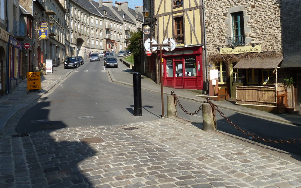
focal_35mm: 39
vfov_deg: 32.1
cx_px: 165
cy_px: 44
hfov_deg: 50.3
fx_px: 320
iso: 80
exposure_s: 1/500
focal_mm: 4.1
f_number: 4
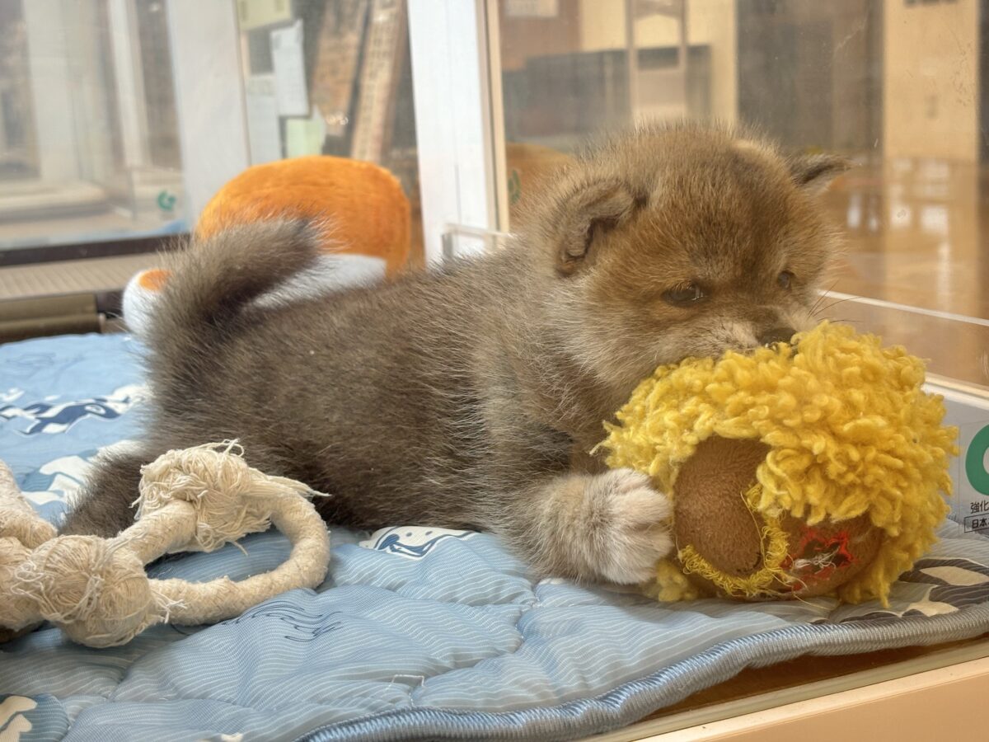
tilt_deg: -11.0
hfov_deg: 36.8
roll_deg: +2.2
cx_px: 494
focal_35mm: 52
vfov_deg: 28.0
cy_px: 371
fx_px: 1486
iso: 50
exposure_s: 1/50
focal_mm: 5.96
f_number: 1.6
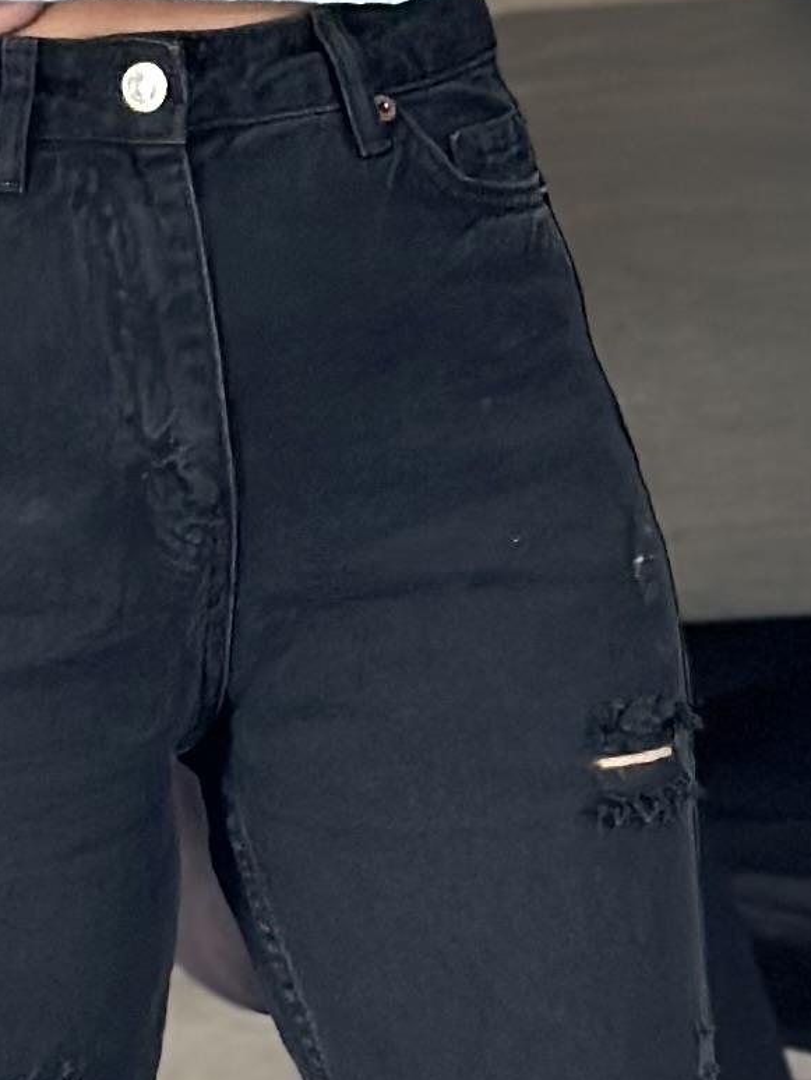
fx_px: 7805
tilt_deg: -18.9
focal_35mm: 250
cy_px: 673
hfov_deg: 5.9
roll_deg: +4.3
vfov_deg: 7.9
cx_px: 296
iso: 160
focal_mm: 6.86
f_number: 1.78
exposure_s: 1/60
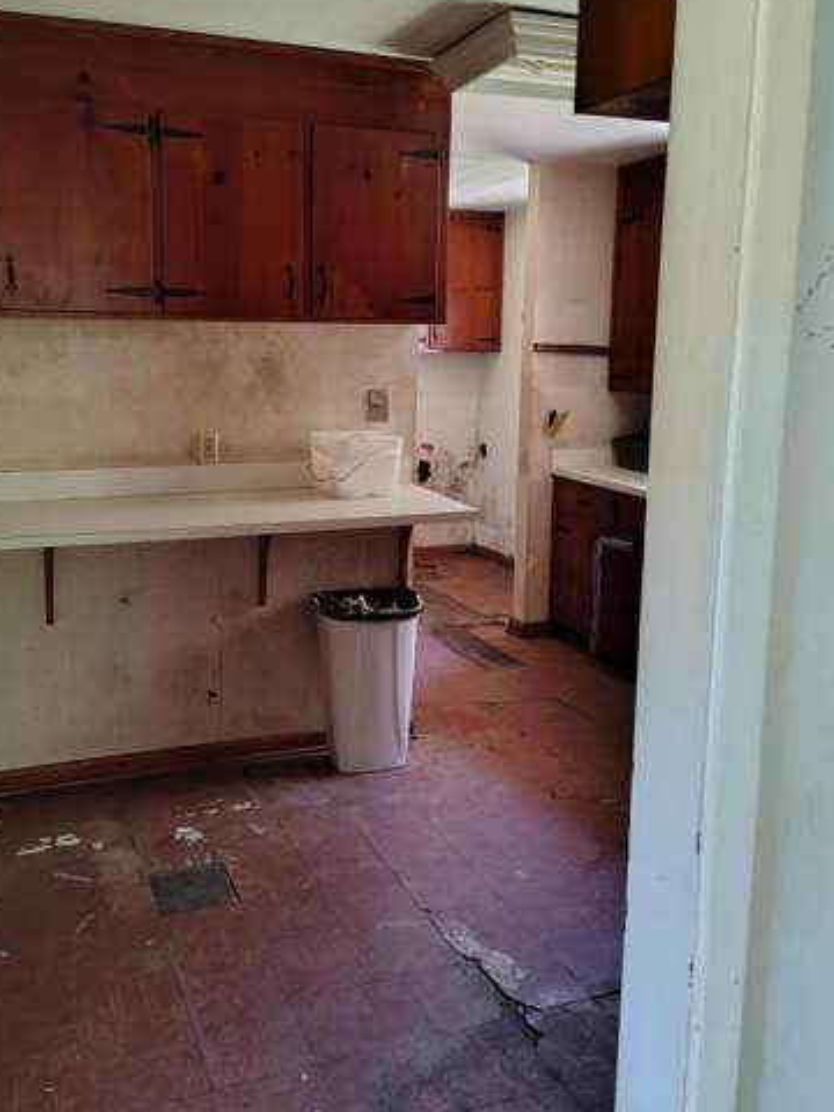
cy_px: 484
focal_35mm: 32
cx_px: 354
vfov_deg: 56.6
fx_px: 1028
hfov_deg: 44.0
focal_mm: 5.56
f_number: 1.8
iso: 1600
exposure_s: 1/40.2
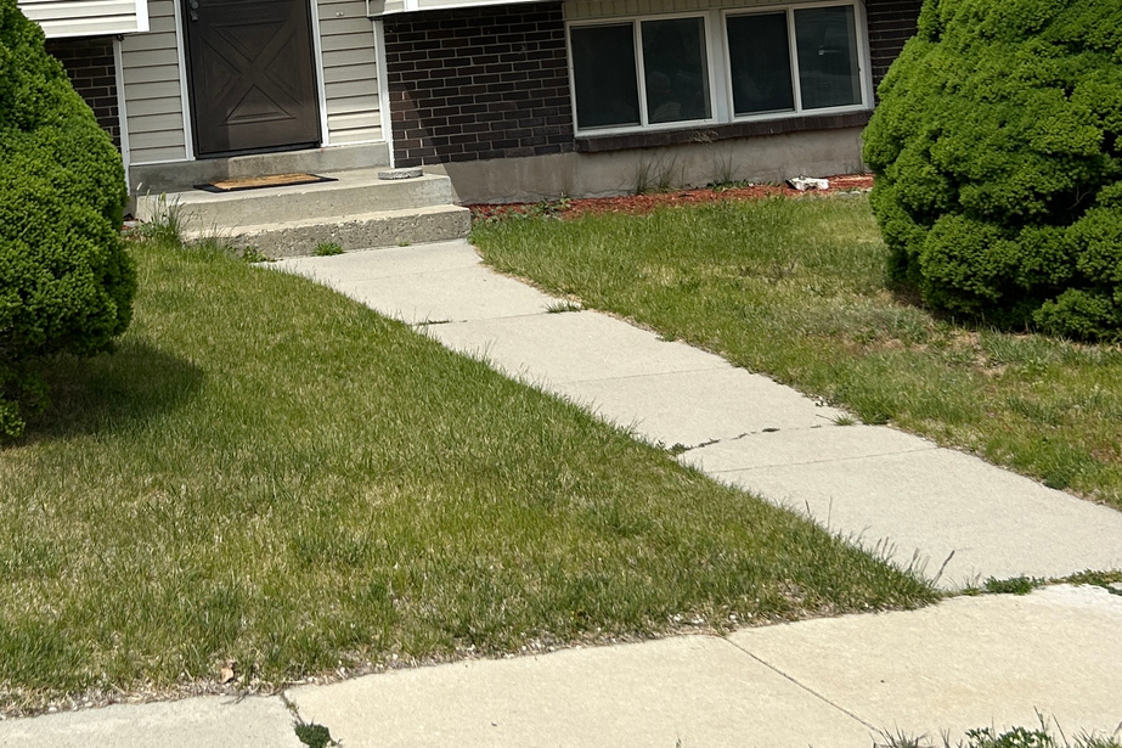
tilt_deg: +0.5
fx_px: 1870
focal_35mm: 60
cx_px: 281
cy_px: 33
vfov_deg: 21.9
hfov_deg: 32.8
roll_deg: +4.9
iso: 50
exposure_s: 1/5587
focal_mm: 5.7
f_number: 1.5
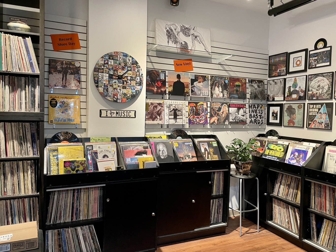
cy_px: 126
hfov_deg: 67.3
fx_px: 252
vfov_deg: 53.1
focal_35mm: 26
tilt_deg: -1.7
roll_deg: -1.6
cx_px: 168
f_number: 1.6
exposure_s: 1/60
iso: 160
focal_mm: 4.2
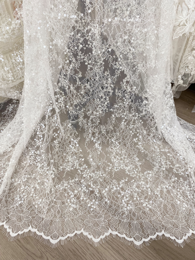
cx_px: 98
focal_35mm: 26
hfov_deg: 53.1
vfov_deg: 67.3
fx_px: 195
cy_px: 130
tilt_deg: -45.4
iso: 64
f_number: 1.8
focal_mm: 4.25
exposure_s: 1/100
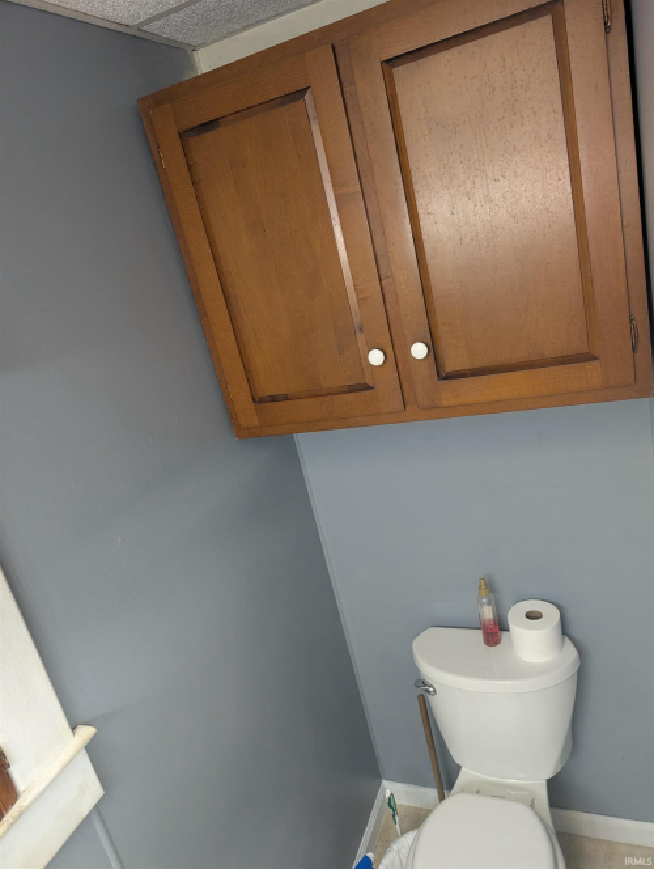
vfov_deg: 71.5
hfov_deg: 56.9
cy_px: 434
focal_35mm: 24
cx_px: 327
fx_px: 603
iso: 563
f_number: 1.68
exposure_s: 1/60
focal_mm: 6.9
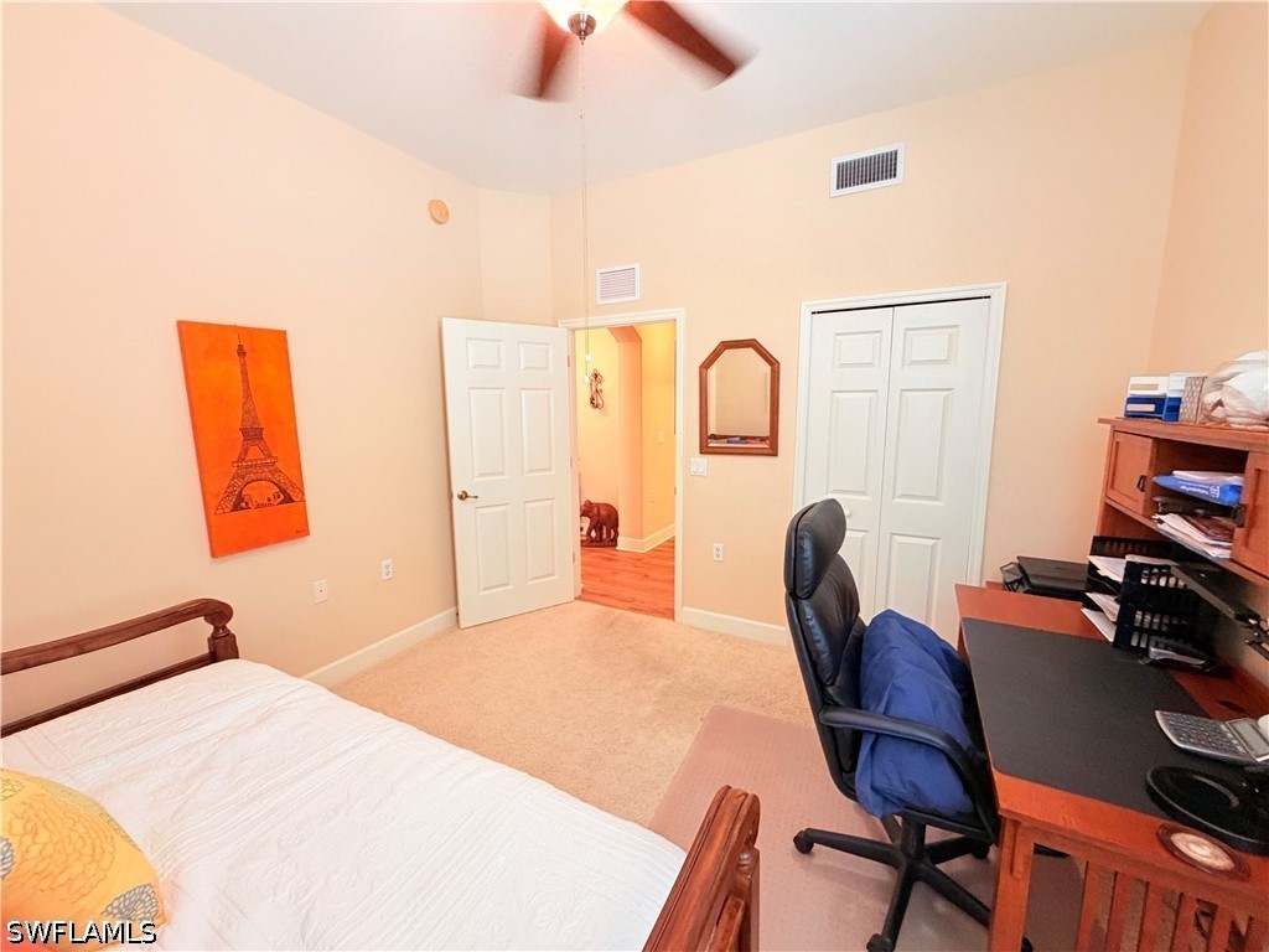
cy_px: 476
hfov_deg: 102.1
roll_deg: +0.3
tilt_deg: -5.8
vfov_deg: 85.7
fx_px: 513
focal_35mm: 14
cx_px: 634
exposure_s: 1/60
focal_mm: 2.22
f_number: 2.2
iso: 250
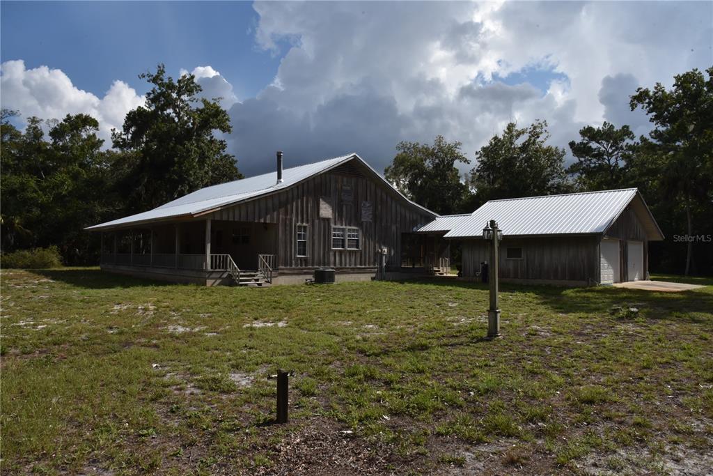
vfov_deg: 53.1
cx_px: 356
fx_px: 475
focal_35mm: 24
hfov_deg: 73.7
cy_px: 238
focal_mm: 24
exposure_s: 1/800
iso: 1250
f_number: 14
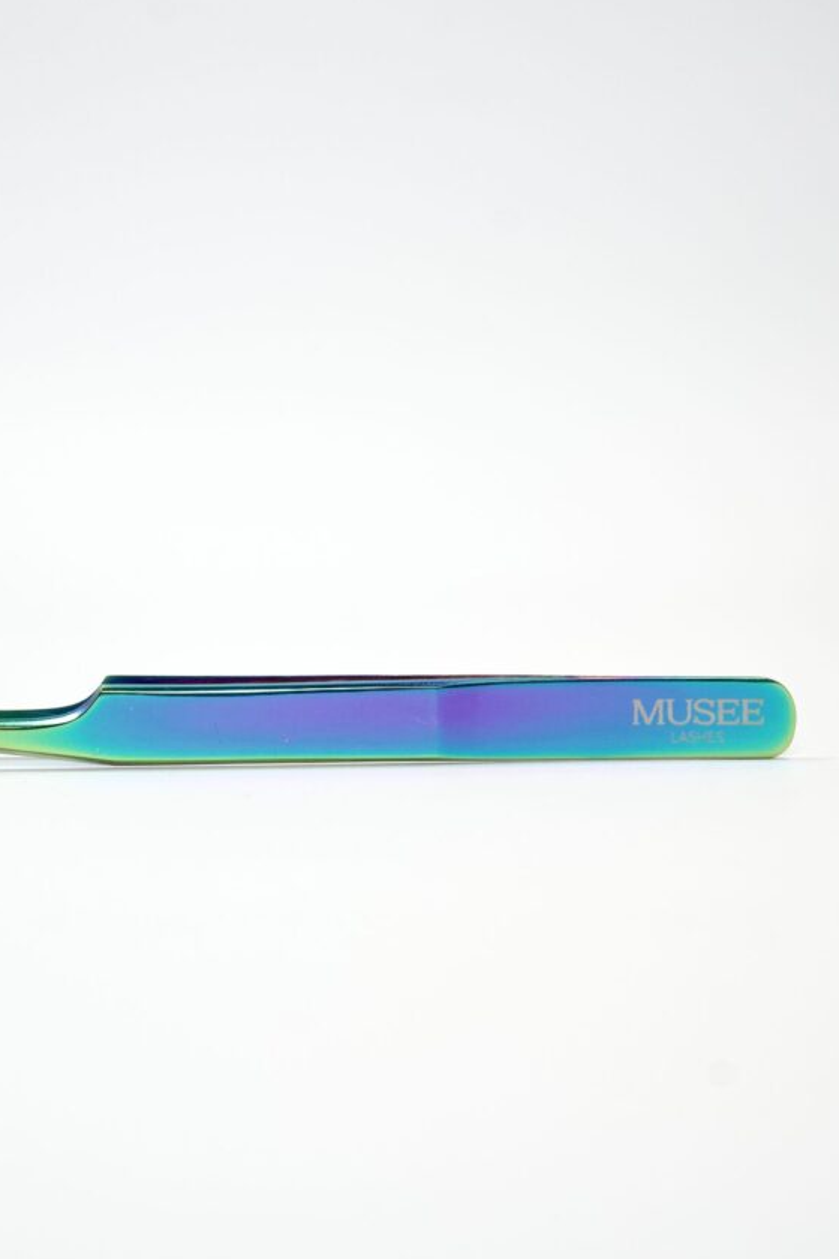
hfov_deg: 26.8
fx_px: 1748
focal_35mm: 50
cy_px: 471
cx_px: 279
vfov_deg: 39.3
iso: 640
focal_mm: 35
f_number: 7.1
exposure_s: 1/800
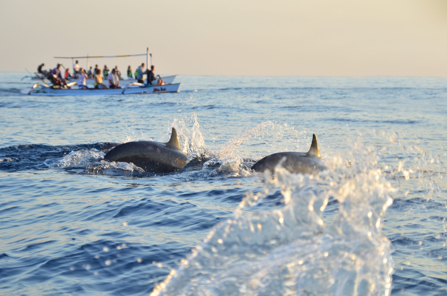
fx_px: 1487
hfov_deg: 17.1
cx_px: 224
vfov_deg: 11.4
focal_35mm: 120
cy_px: 148
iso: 250
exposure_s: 1/320
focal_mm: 80
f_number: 5.3
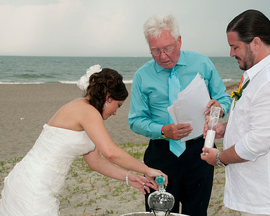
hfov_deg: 20.6
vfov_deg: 16.5
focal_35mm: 93
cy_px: 127
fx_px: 743
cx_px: 166
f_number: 5.6
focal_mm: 44
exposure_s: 1/100
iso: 400
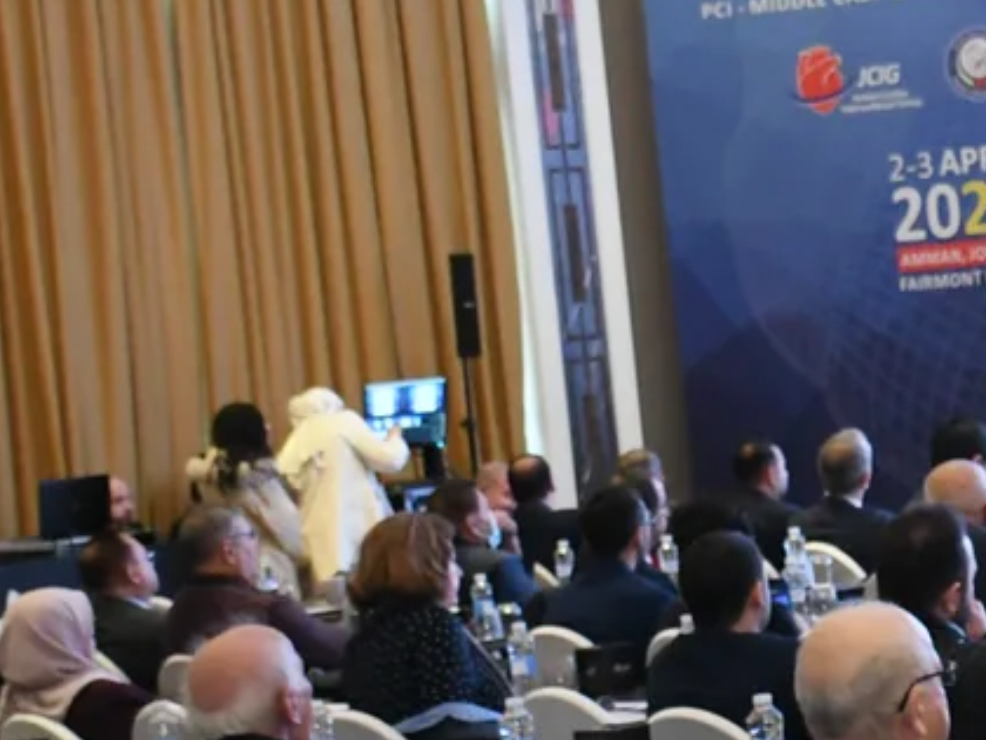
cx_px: 1340
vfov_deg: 11.2
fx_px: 3760
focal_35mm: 132
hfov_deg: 14.2
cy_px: 498
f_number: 3.5
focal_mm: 20
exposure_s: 1/100
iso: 2500
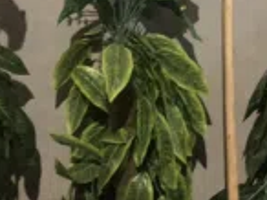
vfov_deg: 12.0
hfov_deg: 16.0
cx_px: 128
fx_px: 947
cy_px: 141
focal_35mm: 123
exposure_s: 1/4
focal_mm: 3.99
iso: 160
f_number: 1.8
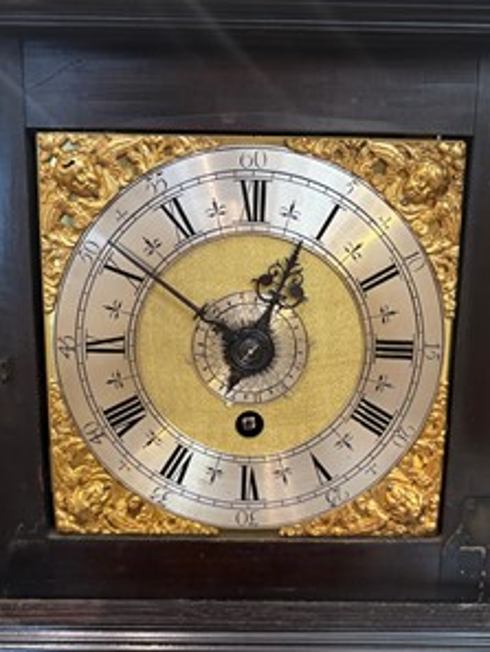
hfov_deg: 40.7
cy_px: 334
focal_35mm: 35
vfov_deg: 52.6
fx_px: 660
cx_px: 259
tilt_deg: -11.3
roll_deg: -2.0
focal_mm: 5.96
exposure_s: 1/60
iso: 160
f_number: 1.6
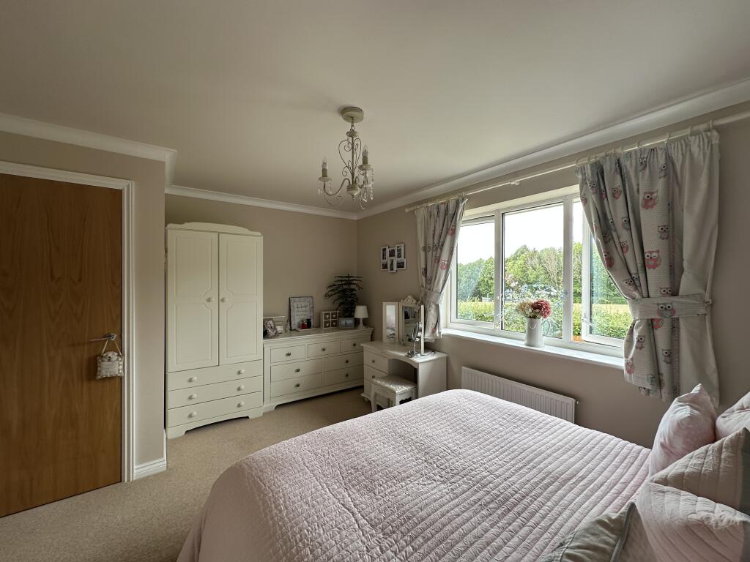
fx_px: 303
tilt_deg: +0.4
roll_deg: -1.0
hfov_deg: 102.1
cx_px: 375
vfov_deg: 85.7
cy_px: 281
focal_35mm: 14
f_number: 2.2
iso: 50
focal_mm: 2.22
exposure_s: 1/99
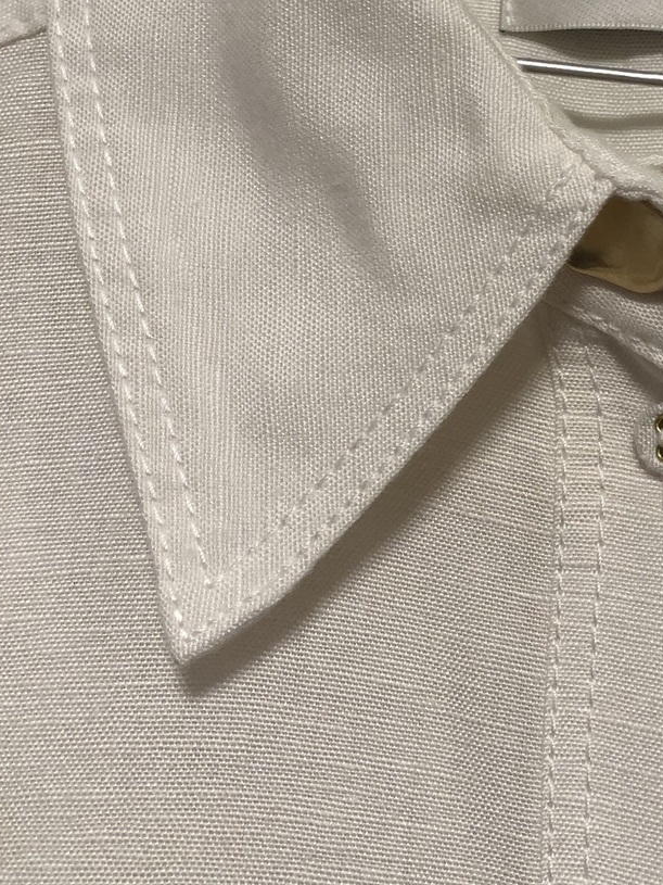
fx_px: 1405
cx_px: 642
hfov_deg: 25.4
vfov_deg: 34.1
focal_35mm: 55
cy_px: 199
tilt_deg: +10.5
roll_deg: -0.9
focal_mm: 3.99
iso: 32
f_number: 1.8
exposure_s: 1/25
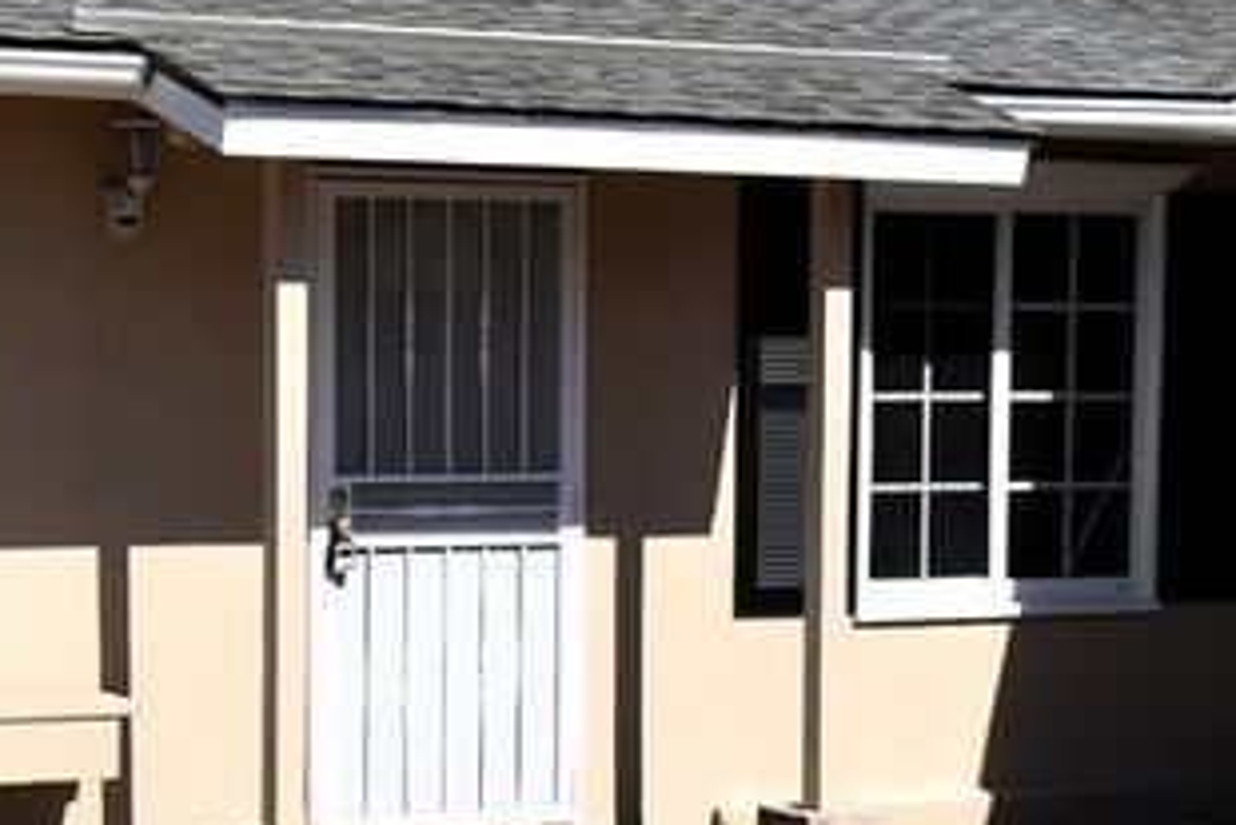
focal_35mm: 99
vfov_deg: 13.7
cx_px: 159
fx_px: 3400
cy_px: 791
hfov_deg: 20.3
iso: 100
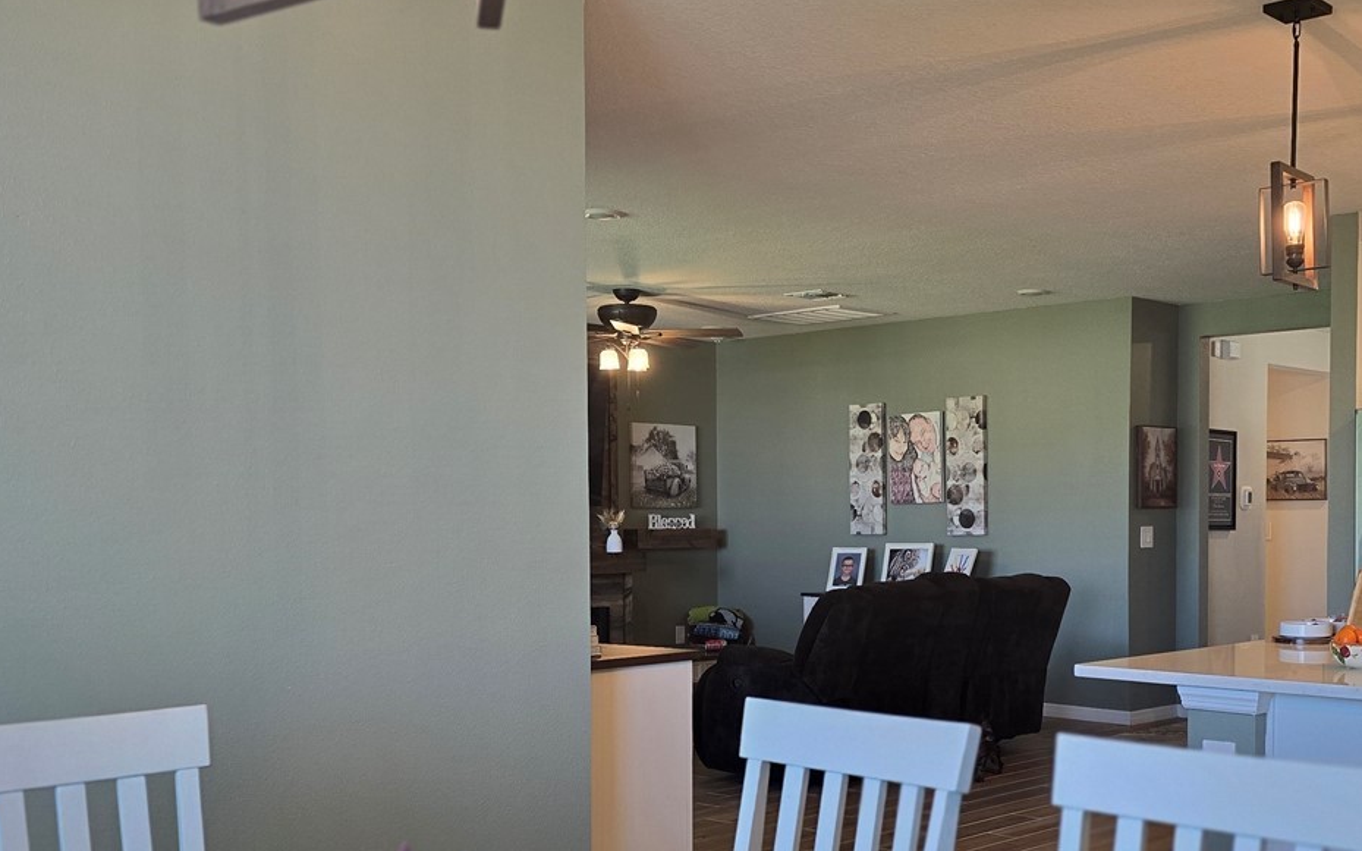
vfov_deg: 30.3
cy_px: 581
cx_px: 899
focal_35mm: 42
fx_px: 1559
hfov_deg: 46.5
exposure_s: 1/120
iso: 160
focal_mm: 6.3
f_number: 1.7
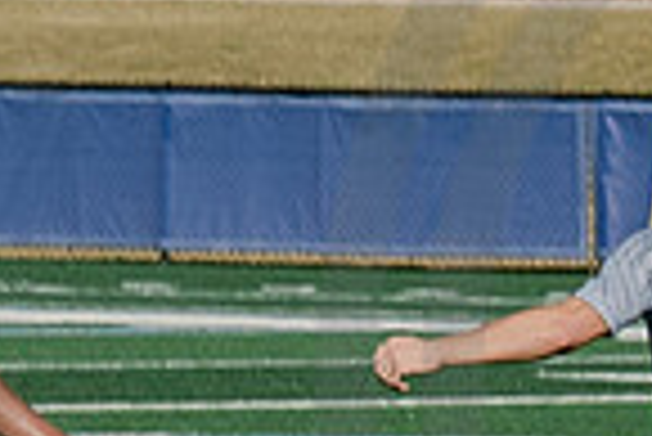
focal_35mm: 958
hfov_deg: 2.1
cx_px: 2678
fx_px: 17368
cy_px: 371
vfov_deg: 1.4
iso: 640
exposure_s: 1/4000
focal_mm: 70
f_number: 5.6
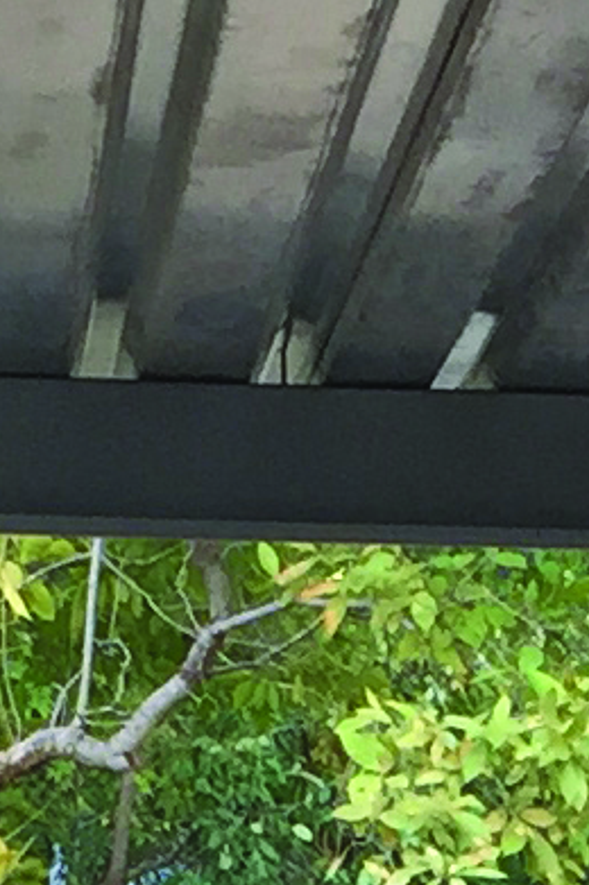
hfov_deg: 5.4
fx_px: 6195
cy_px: 1933
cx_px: 854
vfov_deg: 7.7
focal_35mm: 252
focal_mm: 4.15
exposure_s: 1/100
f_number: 2.2
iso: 50
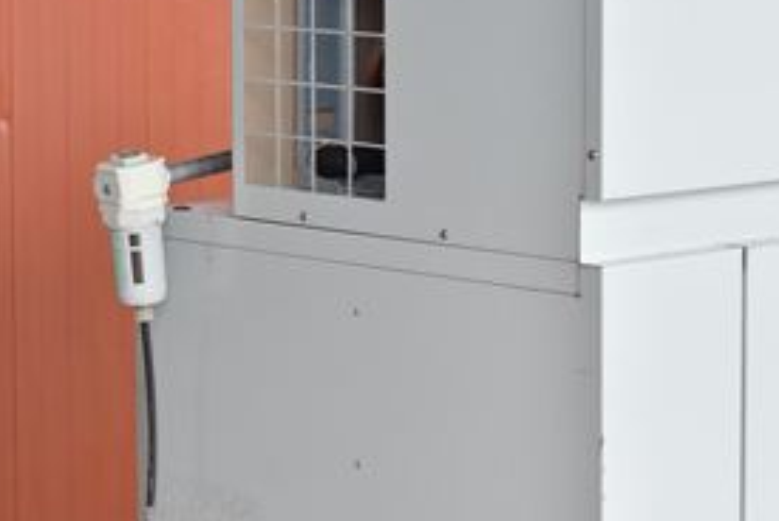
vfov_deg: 9.2
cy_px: 249
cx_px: 408
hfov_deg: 13.7
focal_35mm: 150
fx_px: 3247
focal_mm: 55
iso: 1250
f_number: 6.3
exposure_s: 1/400
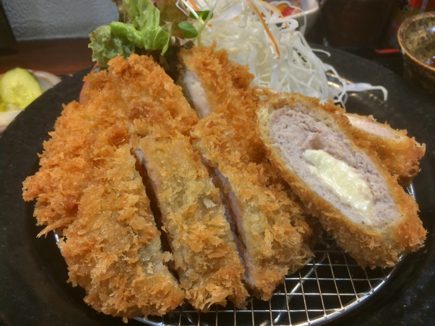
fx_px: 364
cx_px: 218
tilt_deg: -46.9
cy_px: 163
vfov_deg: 48.2
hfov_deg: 61.7
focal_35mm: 29
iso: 125
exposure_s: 1/30
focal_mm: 4.15
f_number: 2.2
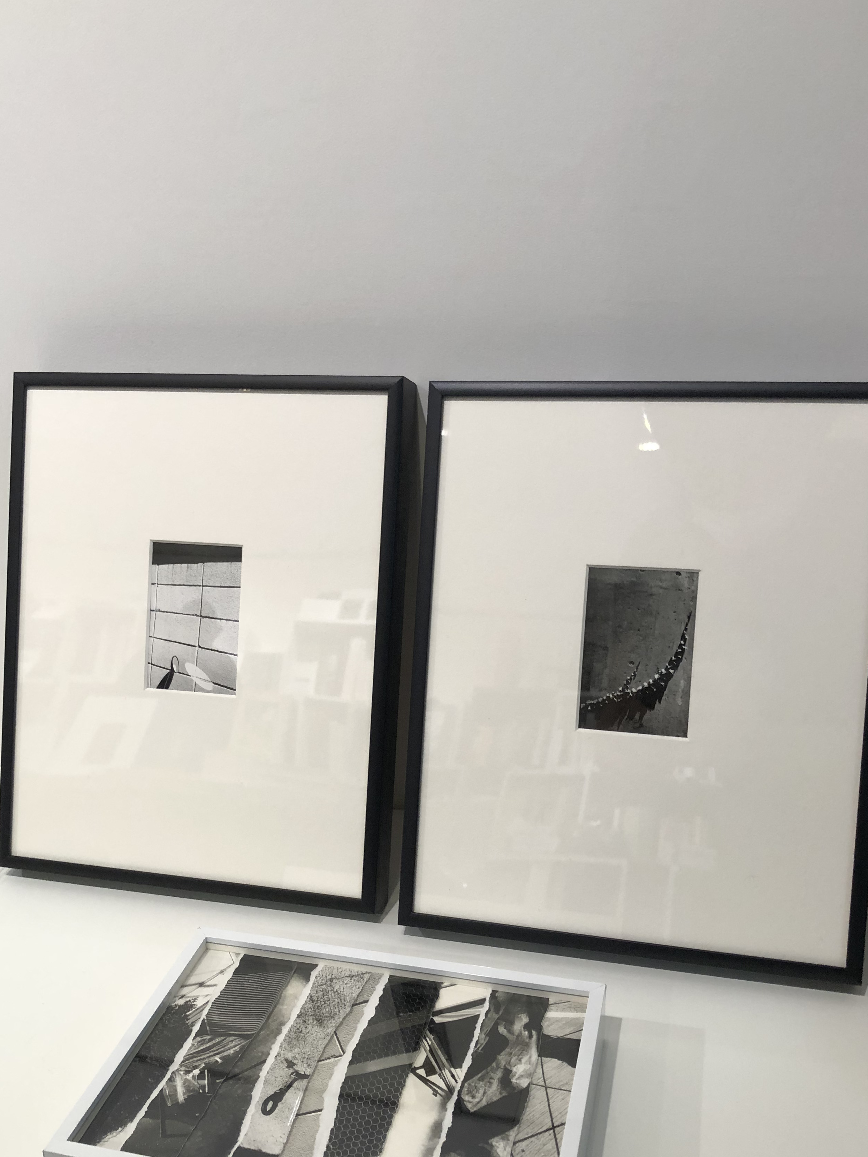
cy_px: 655
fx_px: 1137
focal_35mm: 34
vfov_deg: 53.8
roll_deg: +2.5
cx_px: 403
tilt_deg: -22.8
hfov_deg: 41.8
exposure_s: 1/33
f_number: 1.8
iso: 40
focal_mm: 4
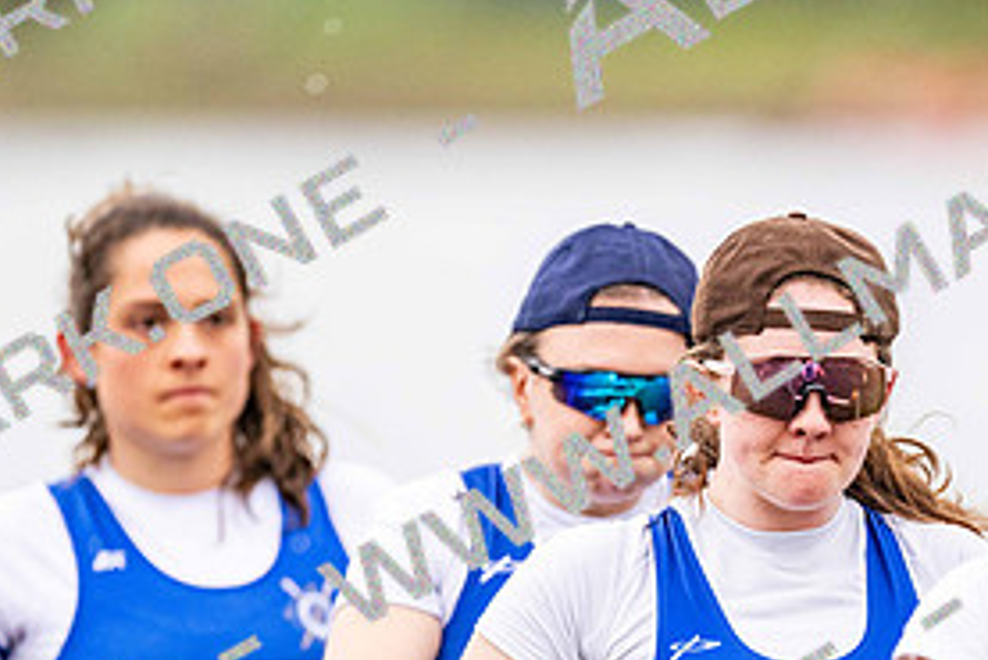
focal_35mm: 1257
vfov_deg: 1.1
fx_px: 34514
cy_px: 633
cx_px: 760
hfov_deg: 1.6
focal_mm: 600
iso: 1600
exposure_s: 1/2500
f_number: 4
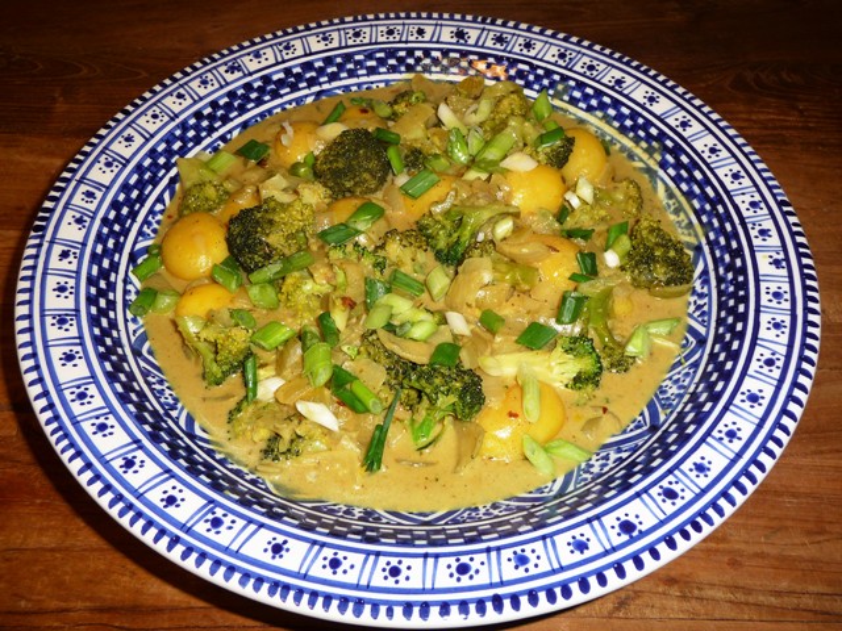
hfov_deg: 51.4
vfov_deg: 39.7
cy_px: 316
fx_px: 876
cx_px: 421
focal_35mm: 36
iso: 100
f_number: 3.7
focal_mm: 6
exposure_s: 1/30
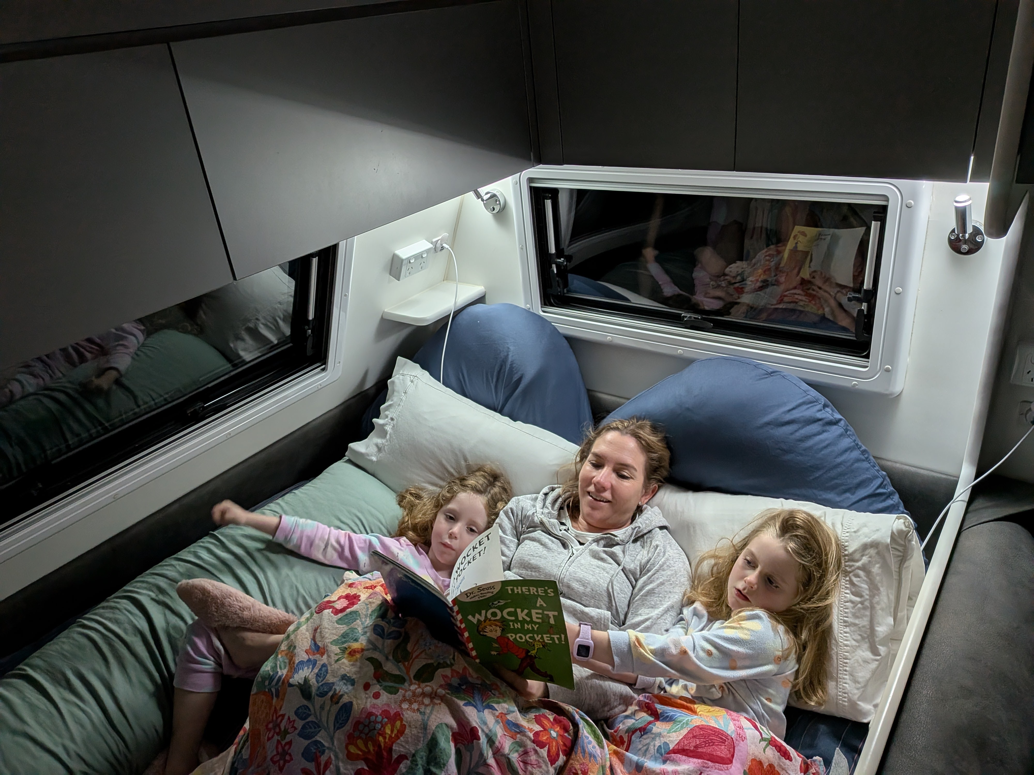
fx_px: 717
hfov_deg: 71.6
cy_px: 388
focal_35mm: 24
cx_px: 517
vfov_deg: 56.8
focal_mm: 4.53
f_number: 1.7
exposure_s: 1/50
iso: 32
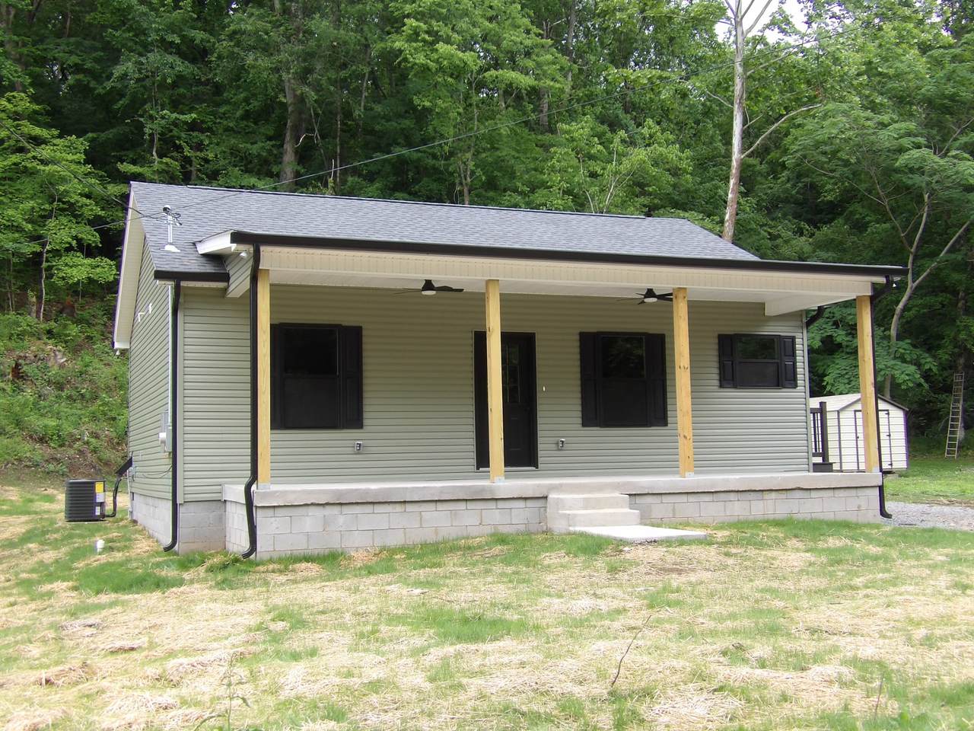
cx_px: 487
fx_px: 1097
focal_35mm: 39
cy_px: 366
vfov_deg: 36.8
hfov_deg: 47.9
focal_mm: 7
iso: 100
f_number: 3.7
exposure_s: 1/93
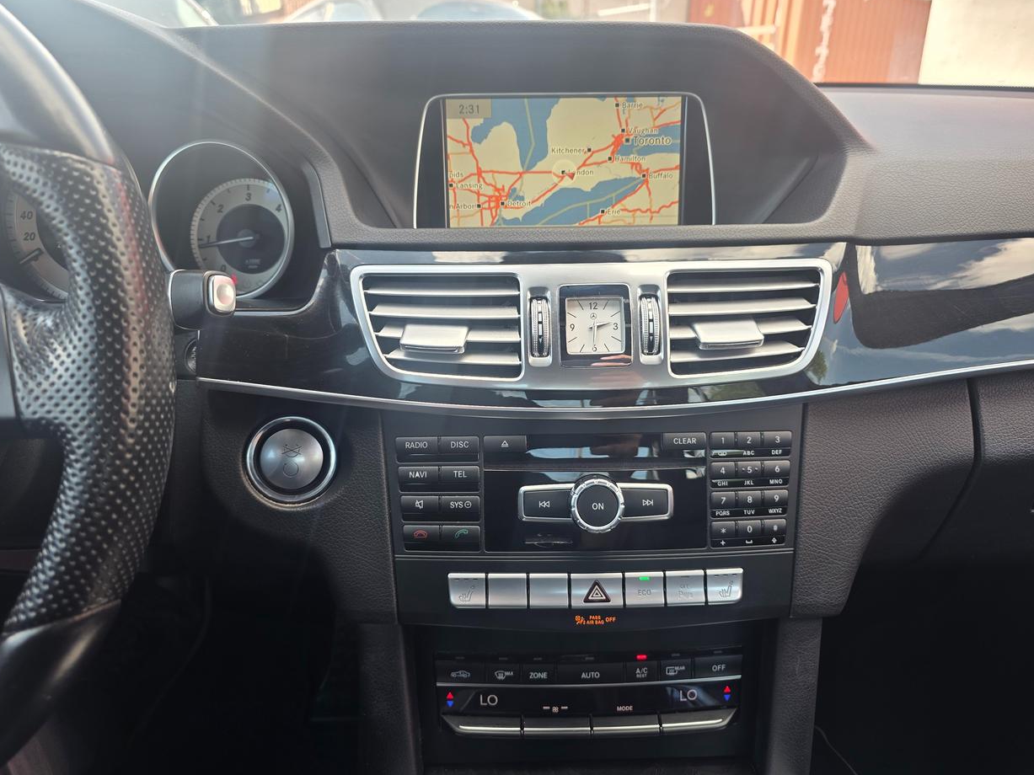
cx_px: 526
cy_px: 398
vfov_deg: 56.8
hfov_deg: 71.6
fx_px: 717
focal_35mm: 24
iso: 12
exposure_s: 1/60
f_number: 1.7
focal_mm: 6.3
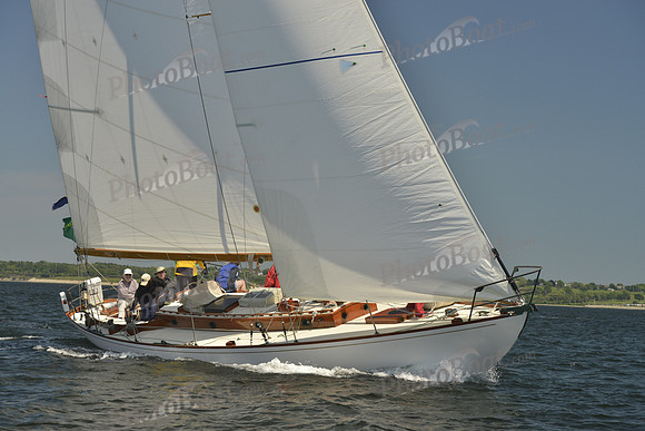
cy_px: 216
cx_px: 322
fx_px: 1469
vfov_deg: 16.7
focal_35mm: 82
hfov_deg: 24.8
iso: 280
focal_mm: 82
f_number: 7.1
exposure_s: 1/800
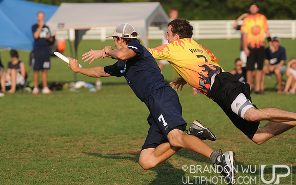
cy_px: 91
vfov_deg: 5.2
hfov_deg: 8.3
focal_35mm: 254
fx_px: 2046
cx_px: 148
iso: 400
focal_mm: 165
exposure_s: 1/6400
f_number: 2.8
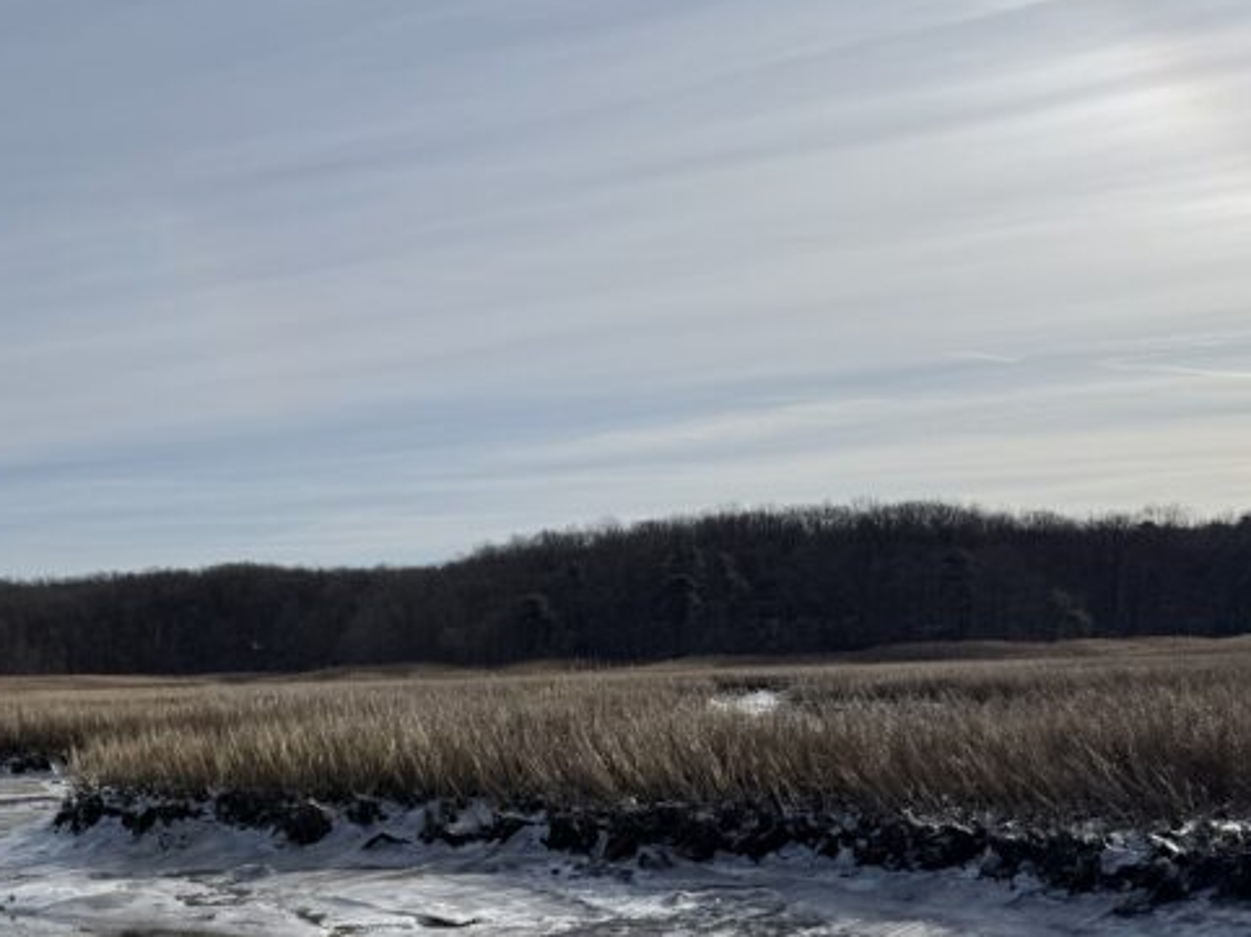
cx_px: 298
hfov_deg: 36.5
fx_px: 1842
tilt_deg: -3.2
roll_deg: +1.7
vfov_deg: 27.8
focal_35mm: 51
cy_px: 773
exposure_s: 1/10417
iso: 80
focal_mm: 6.76
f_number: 1.78
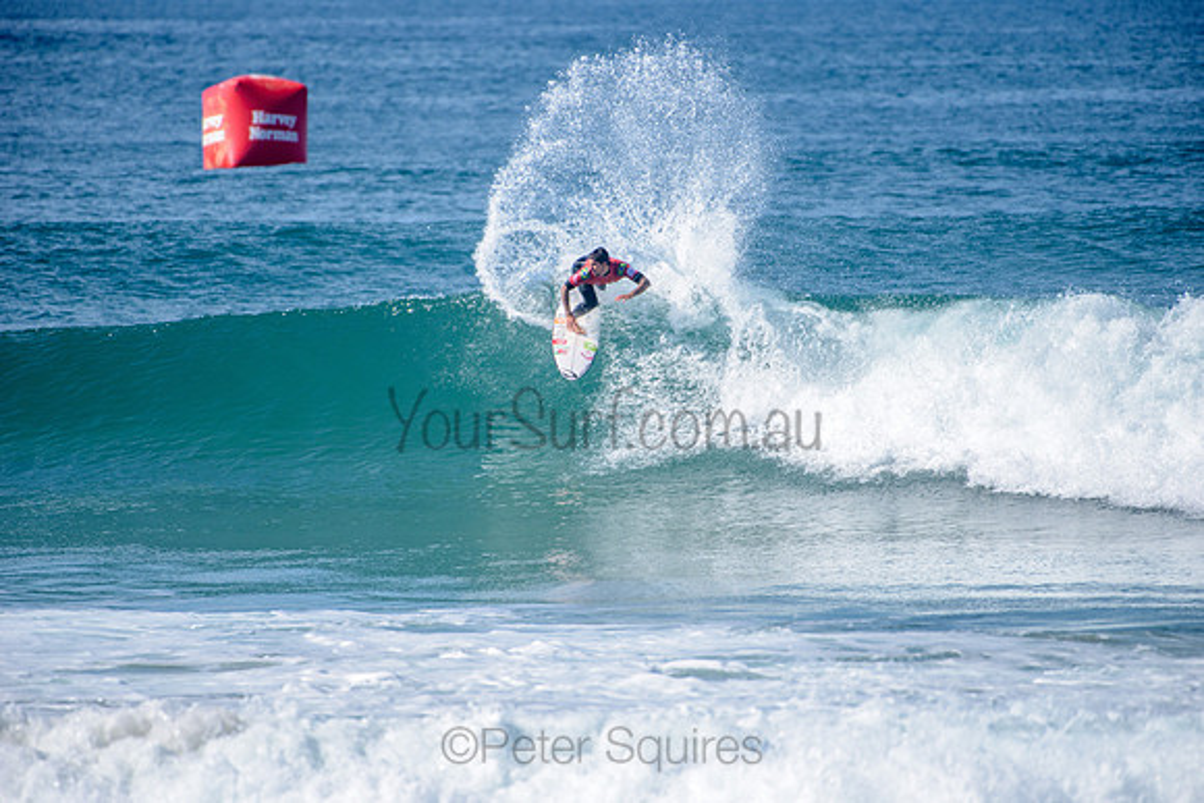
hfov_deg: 4.1
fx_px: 16725
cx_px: 602
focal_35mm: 500
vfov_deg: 2.8
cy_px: 402
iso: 160
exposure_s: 1/2000
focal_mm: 500
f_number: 5.6
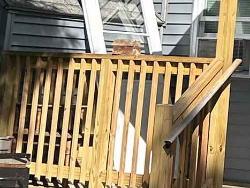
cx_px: 365
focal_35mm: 171
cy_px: -140
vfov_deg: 8.4
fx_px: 1235
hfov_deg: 11.1
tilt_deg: +10.5
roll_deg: -2.9
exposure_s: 1/2513
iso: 50
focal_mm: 5.7
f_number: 1.5
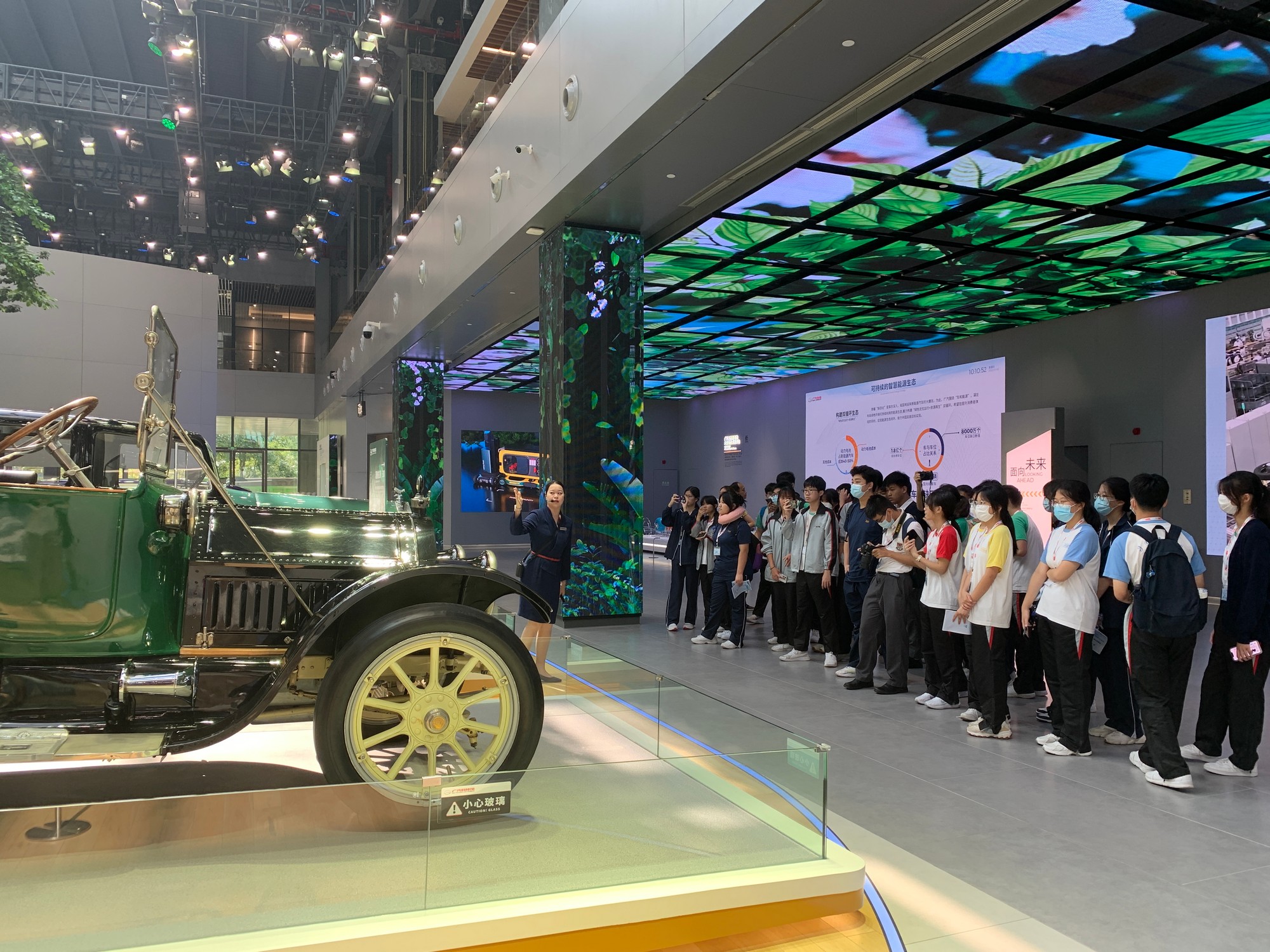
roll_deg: +0.4
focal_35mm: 26
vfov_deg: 53.1
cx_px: 635
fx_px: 954
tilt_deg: +0.9
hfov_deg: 67.3
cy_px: 476
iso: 40
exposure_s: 1/122
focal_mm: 4.25
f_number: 1.8
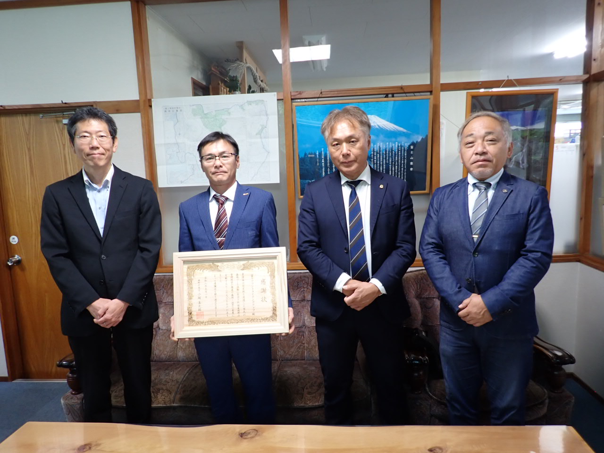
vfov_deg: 54.9
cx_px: 302
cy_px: 226
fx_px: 436
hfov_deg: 69.4
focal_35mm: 25
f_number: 2
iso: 200
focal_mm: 4.5
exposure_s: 1/40
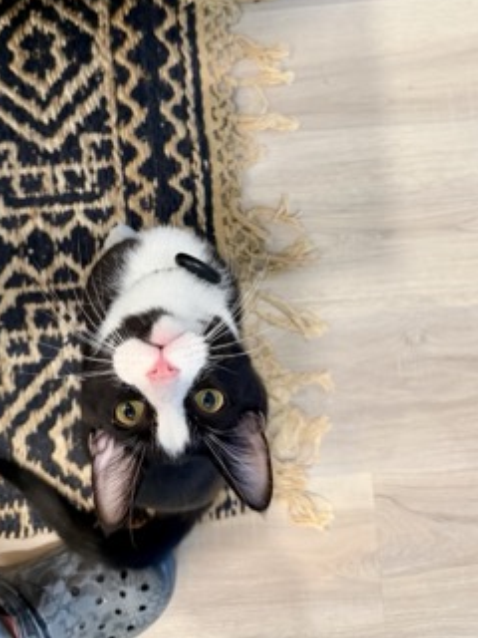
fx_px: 552
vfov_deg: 59.2
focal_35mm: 30
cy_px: 241
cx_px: 205
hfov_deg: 46.7
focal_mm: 6.76
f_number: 1.78
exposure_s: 1/60
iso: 640
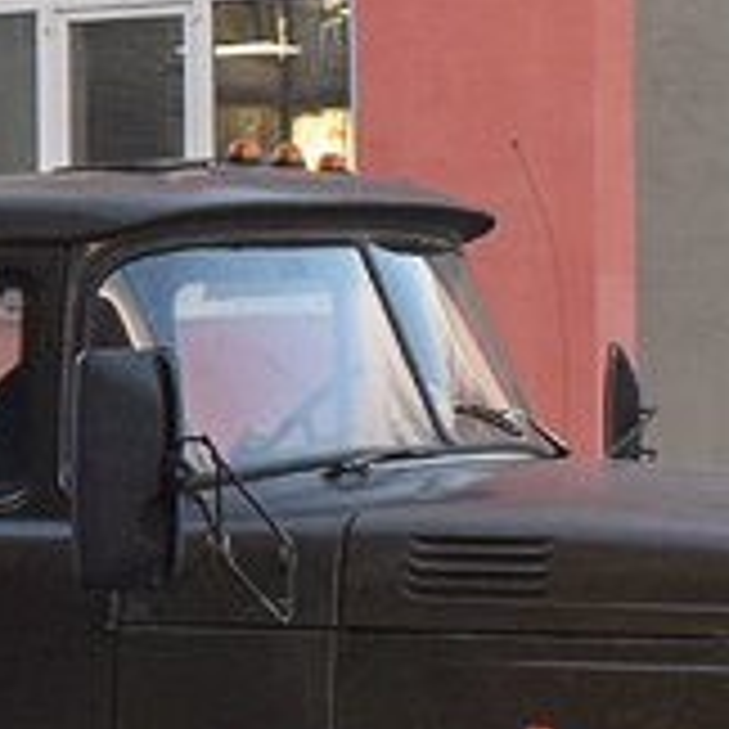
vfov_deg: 8.8
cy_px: 266
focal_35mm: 198
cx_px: -814
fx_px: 4721
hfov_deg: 8.3
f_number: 5.6
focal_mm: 21
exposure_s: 1/320
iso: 800
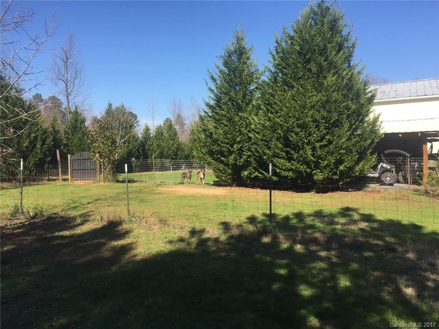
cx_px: 220
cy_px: 164
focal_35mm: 29
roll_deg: +0.7
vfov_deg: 48.2
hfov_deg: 61.7
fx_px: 368
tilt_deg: -1.0
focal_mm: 4.15
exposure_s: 1/1276
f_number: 2.2
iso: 32
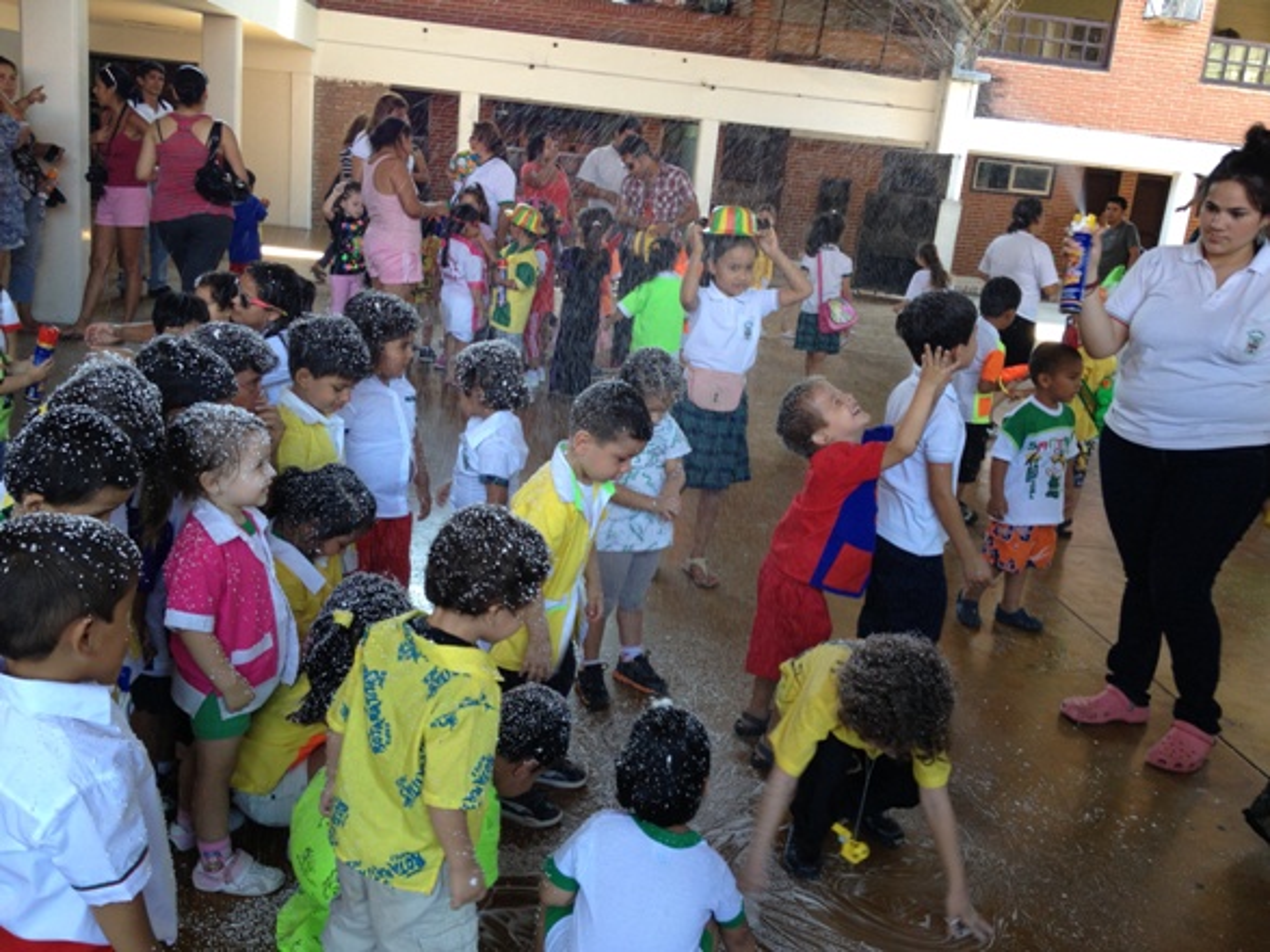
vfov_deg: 40.7
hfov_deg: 52.6
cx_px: 635
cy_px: 476
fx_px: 1284
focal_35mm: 35
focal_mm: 4.28
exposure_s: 1/60
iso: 64
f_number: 2.4
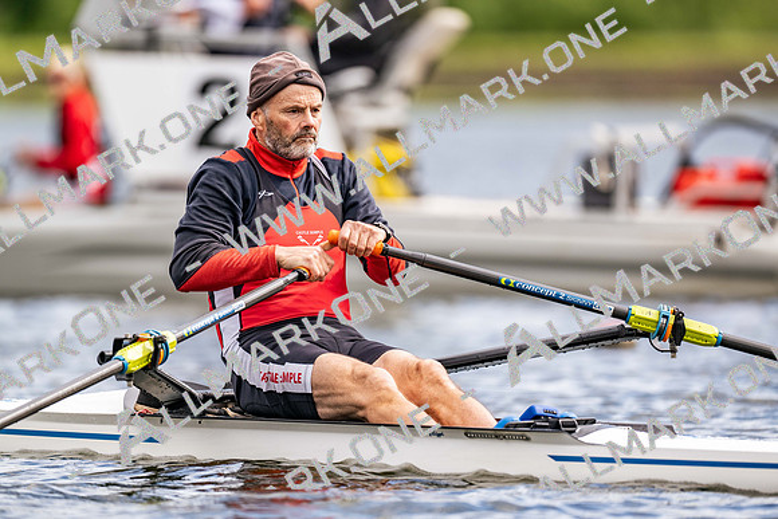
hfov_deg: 3.4
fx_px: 12969
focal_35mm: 600
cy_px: 260
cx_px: 389
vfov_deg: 2.3
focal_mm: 600
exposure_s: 1/2500
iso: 320
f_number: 4
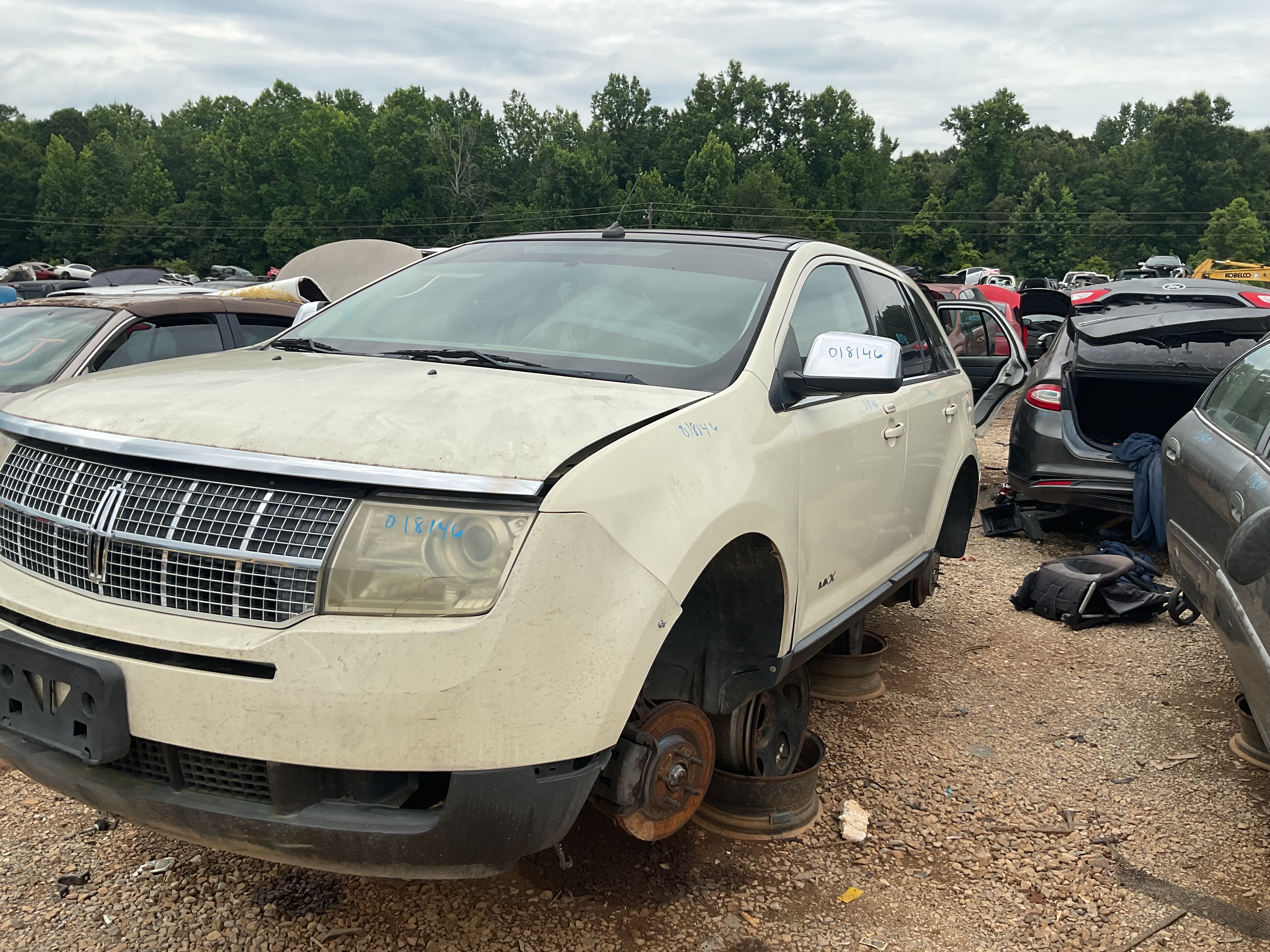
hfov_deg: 61.7
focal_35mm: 29
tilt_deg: -11.5
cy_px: 476
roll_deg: +0.6
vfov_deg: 48.2
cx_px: 635
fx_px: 1064
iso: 16
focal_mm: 3
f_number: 1.8
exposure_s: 1/1490
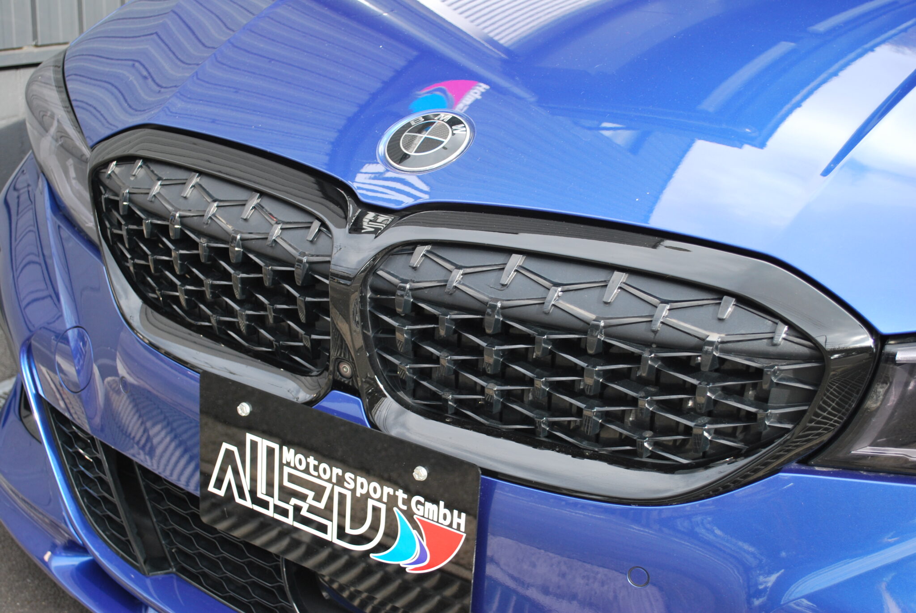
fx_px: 1223
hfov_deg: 41.1
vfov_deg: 28.2
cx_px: 458
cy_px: 306
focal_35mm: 48
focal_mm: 32
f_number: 5
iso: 200
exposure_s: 1/60
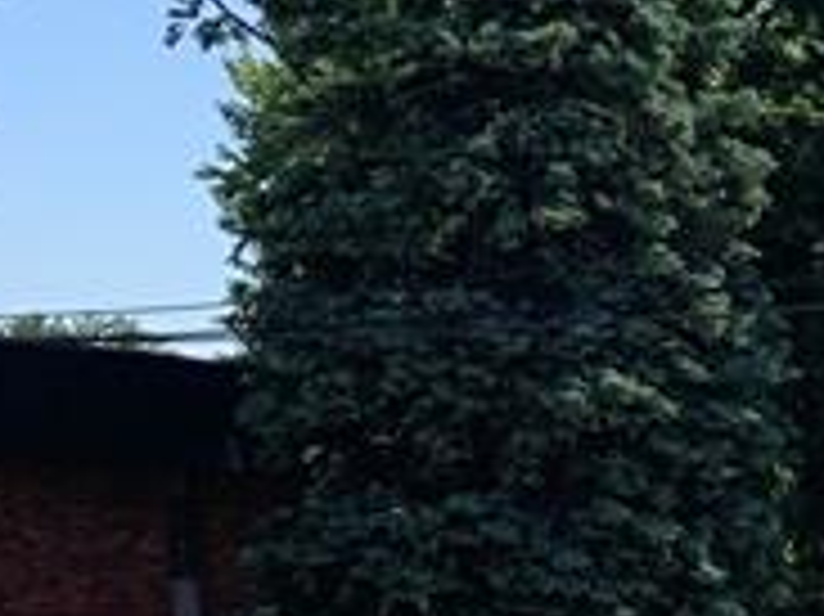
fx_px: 3854
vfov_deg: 8.7
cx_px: 2202
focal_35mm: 162
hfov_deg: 10.1
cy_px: 1214
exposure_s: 1/2141
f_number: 1.8
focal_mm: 3
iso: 16
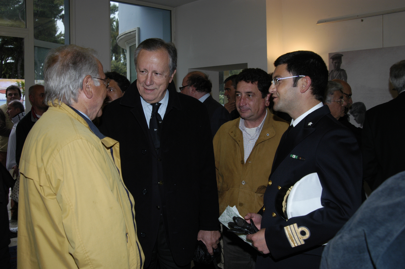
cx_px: 202
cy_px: 134
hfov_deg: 53.2
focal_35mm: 36
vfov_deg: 36.8
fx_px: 405
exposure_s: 1/60
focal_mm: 24
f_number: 5.6
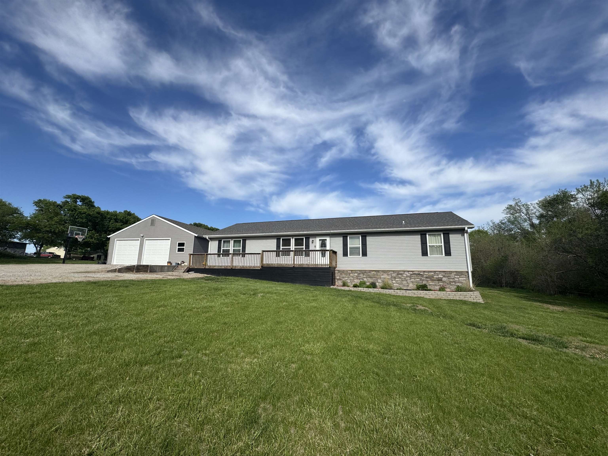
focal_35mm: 14
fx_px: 246
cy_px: 228
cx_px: 304
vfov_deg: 85.7
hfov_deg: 102.1
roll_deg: -0.9
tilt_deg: +9.4
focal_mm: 2.22
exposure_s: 1/2584
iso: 50
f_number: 2.2
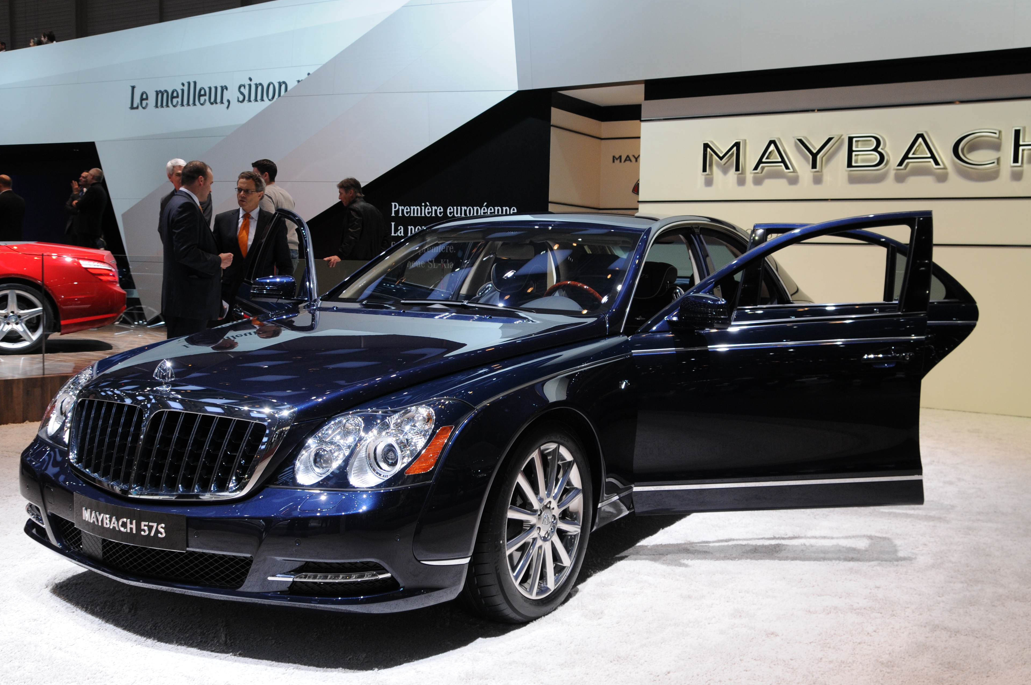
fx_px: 1058
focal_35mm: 37
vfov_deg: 35.9
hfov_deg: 51.9
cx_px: 551
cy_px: 331
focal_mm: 22
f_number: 6.7
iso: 400
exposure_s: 1/180
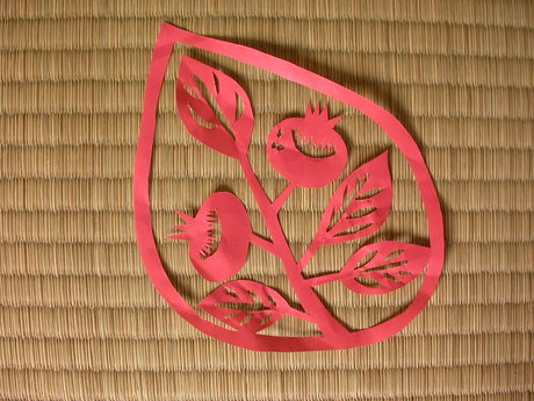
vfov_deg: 37.7
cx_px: 267
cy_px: 200
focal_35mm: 38
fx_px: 586
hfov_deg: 49.0
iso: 100
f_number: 3
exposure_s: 1/59.7
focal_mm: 7.85
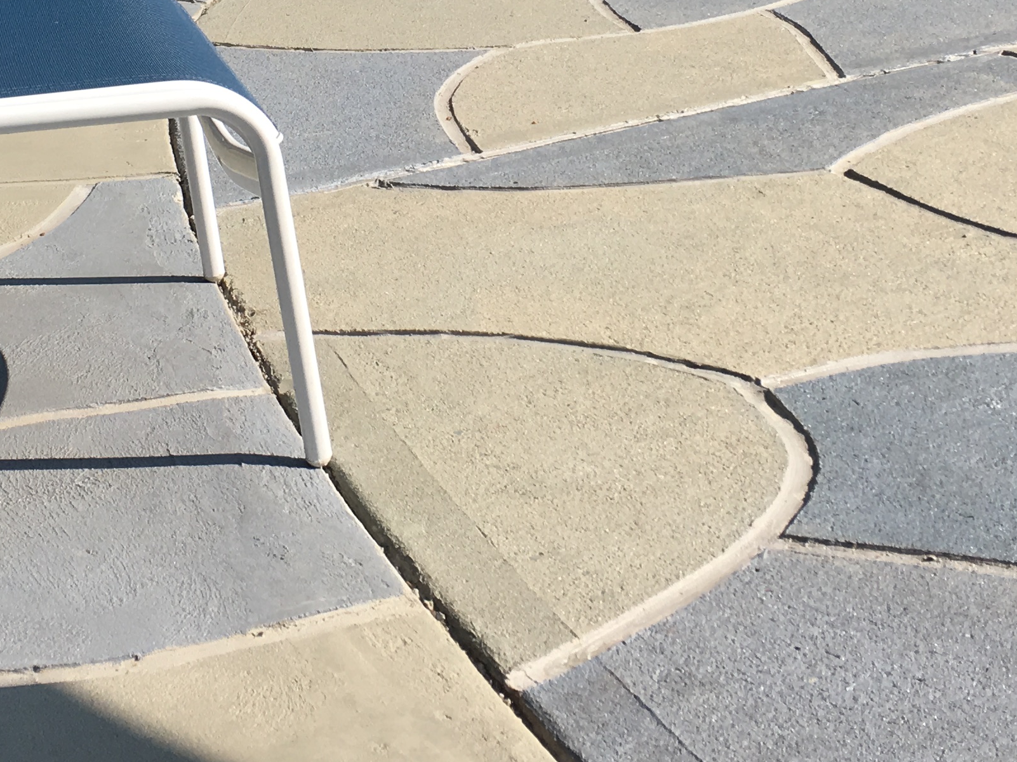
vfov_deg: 19.6
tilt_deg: -11.7
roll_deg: +0.6
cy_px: 8
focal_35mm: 73
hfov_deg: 26.6
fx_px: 2144
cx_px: 403
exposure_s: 1/1326
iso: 25
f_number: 2.2
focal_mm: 4.15
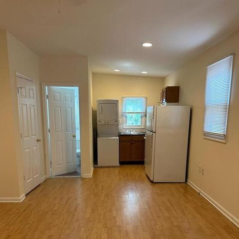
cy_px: 158
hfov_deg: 55.6
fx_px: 227
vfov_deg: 54.5
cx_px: 118
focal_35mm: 29
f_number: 1.78
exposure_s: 1/60
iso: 160
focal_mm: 6.86
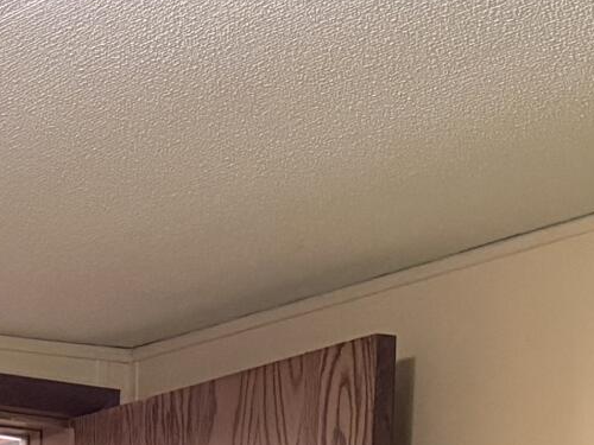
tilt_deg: -6.3
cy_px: 1132
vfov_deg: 9.1
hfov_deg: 13.4
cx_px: -90
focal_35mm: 144
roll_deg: +0.1
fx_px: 2471
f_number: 1.78
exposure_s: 1/60
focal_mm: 6.76
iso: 640
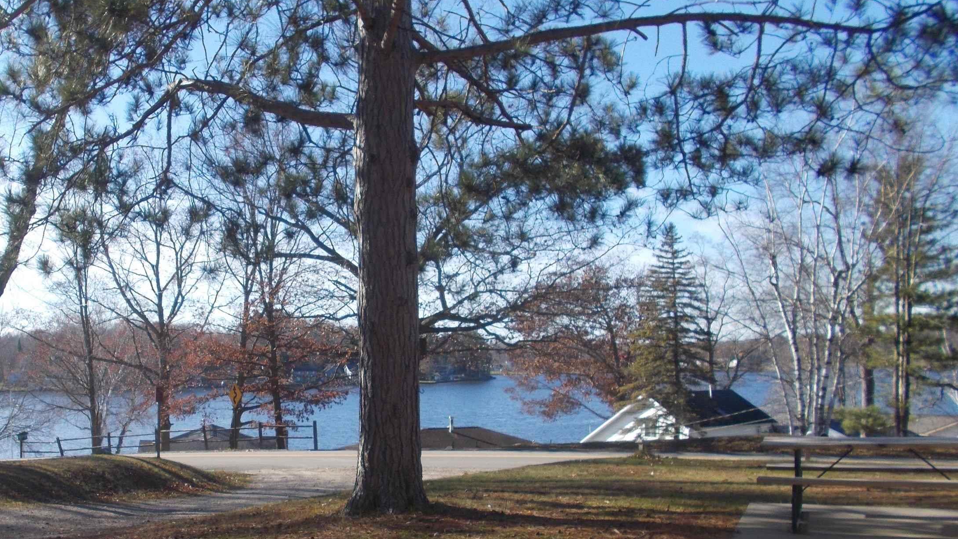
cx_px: 324
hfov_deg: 49.6
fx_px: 1016
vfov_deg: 29.5
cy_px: 355
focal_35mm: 40
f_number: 8
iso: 80
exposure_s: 1/80
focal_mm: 4.6
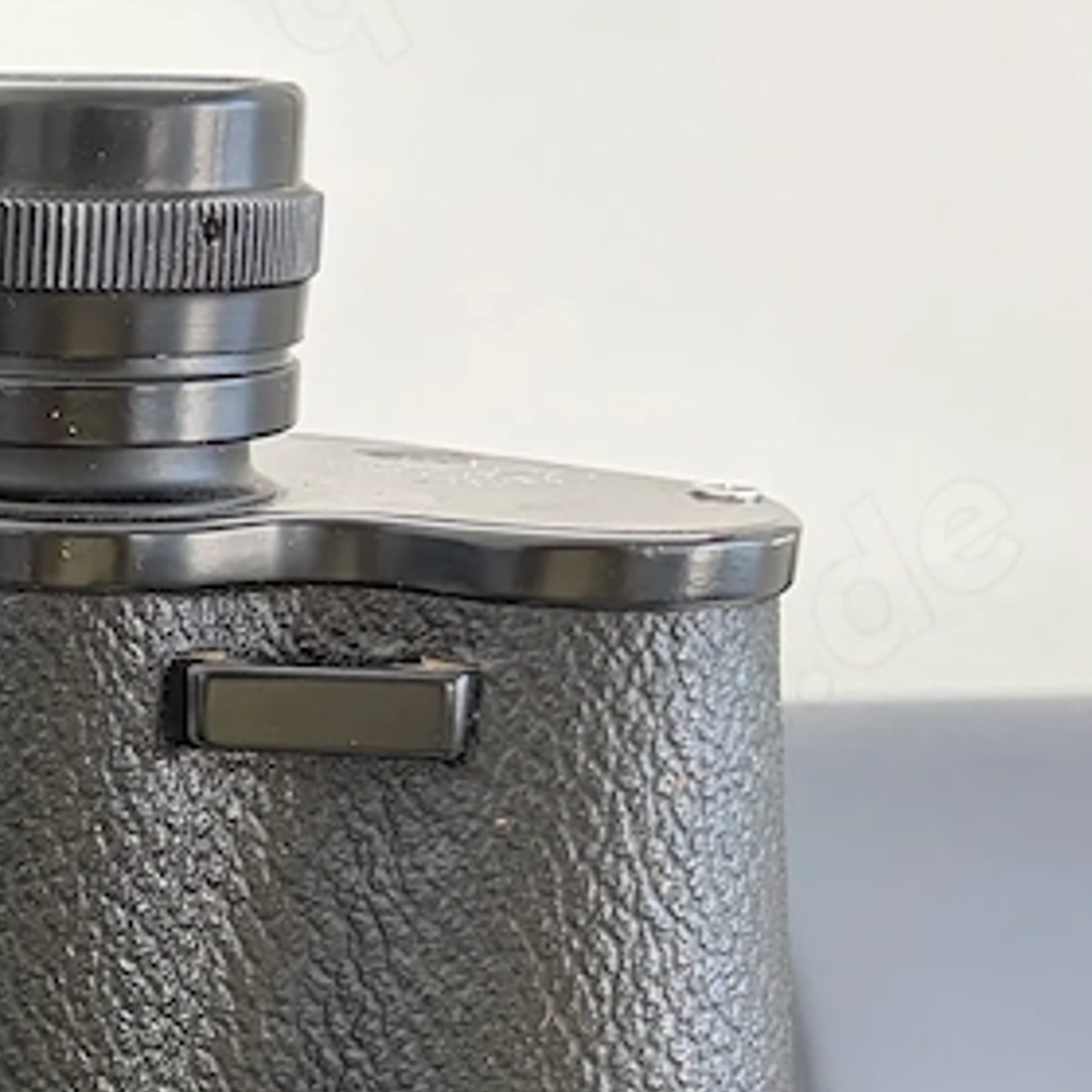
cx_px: -686
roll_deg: +1.7
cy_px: 811
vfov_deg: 21.0
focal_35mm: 82
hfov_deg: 18.1
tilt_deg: -15.1
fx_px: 2927
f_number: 1.6
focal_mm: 5.96
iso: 125
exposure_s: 1/120
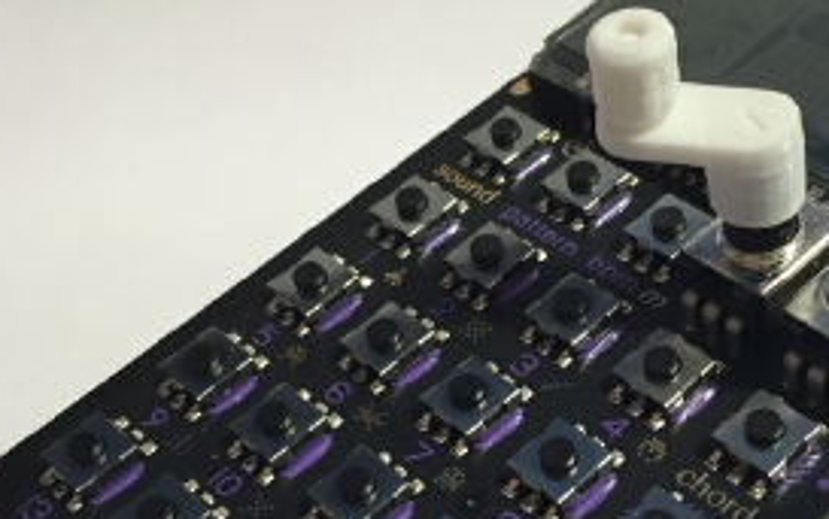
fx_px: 1356
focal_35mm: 60
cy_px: 382
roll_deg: +0.2
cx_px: 572
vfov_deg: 21.5
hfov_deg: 33.6
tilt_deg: -39.6
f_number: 2.2
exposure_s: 1/30
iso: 80
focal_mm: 4.15
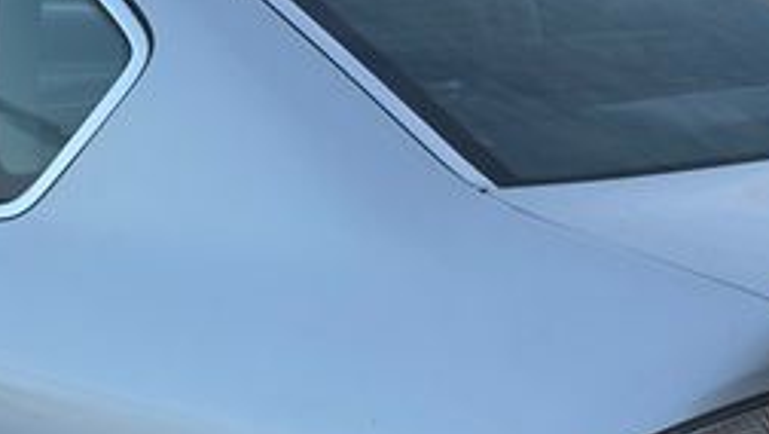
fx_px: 2938
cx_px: 864
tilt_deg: -14.0
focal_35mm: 144
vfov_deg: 8.4
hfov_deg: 14.5
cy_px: 468
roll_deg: +0.4
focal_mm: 5.96
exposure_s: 1/94
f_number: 1.6
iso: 50
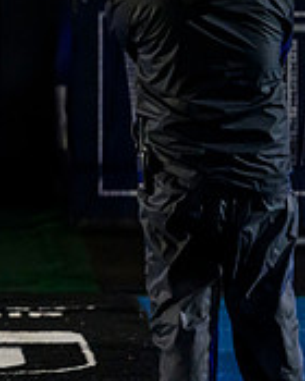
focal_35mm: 650
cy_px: 48
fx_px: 7334
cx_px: -383
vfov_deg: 3.0
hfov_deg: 2.4
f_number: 3.2
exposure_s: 1/800
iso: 6400
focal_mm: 180
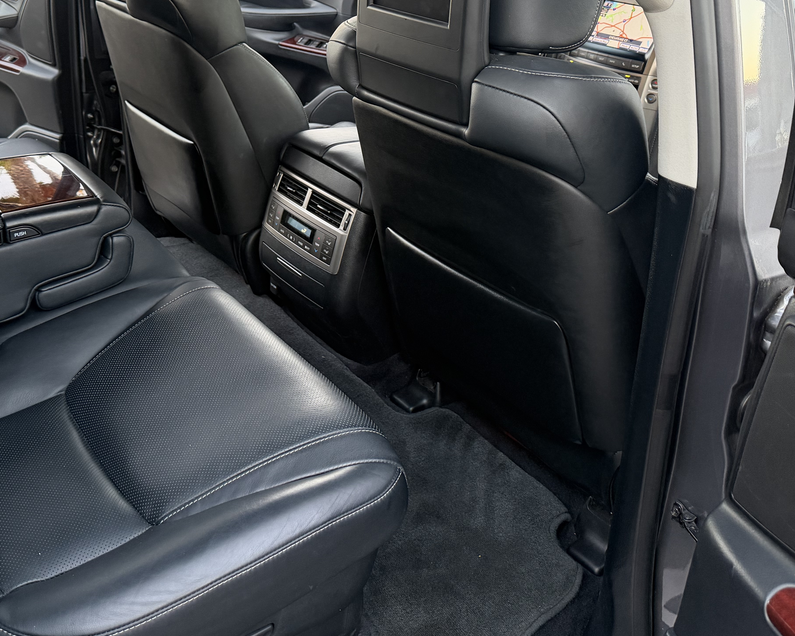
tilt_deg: -13.4
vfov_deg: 39.5
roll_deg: -2.2
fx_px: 871
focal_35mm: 37
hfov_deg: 48.8
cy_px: 195
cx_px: 324
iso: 400
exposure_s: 1/60
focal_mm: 6.76
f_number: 1.78
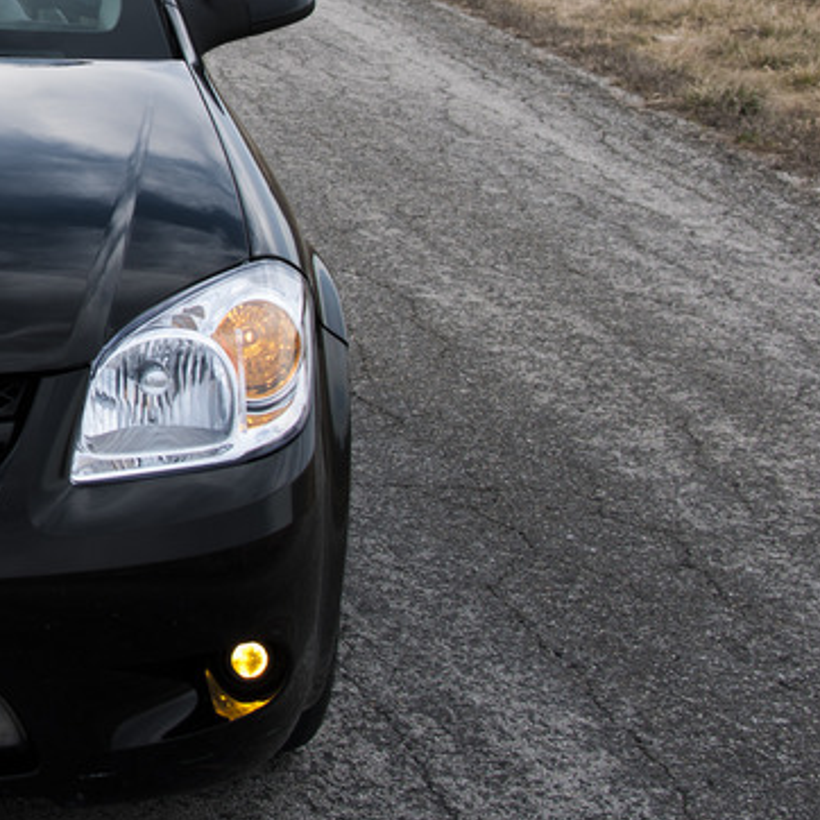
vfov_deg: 13.7
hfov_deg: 13.3
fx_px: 3382
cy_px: 79
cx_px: -294
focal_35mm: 126
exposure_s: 1/125
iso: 100
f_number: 5.6
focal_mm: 35
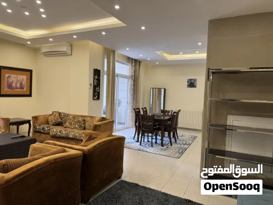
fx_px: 189
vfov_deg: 56.8
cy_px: 102
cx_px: 136
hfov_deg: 71.6
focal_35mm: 24
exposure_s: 1/50
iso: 160
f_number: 1.78
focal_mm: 6.76
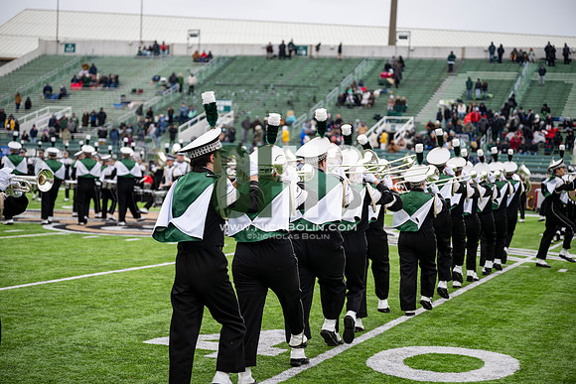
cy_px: 192
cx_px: 288
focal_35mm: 70
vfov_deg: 19.5
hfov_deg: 28.8
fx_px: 1120
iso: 160
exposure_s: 1/500
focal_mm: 70
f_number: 2.8
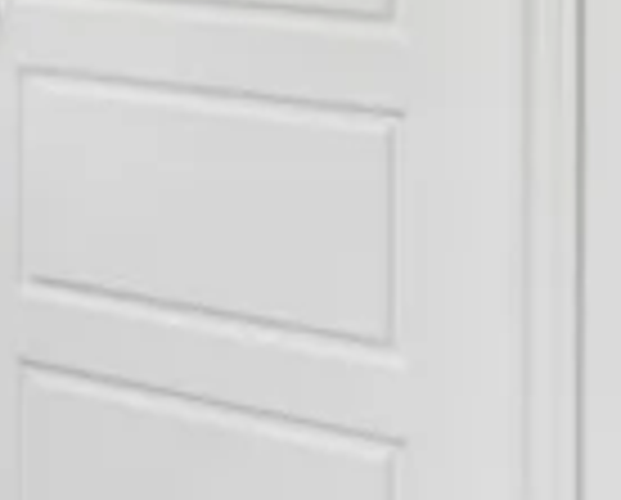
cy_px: -300
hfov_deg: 14.4
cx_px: -490
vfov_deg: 12.3
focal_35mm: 118
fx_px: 2173
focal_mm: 17
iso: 400
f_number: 8
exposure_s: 1/50
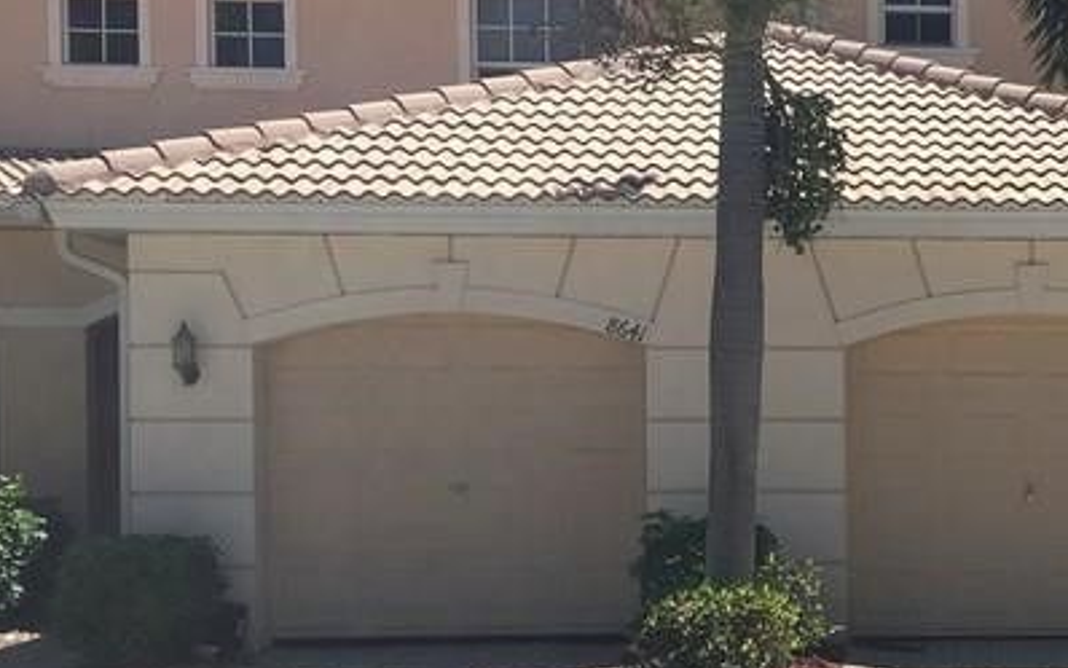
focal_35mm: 79
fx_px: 2300
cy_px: 512
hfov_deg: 24.8
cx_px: 1092
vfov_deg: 16.4
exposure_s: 1/1570
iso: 25
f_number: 2.2
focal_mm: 4.15
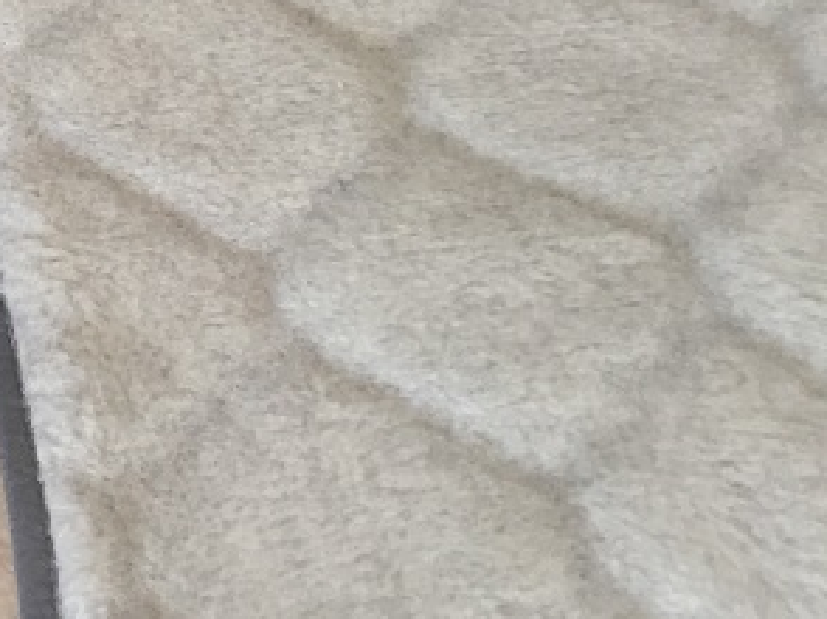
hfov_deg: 22.2
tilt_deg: -47.6
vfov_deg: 18.1
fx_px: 1886
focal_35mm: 79
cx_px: -253
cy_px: -23
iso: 64
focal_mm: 4.15
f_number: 2.2
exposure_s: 1/33
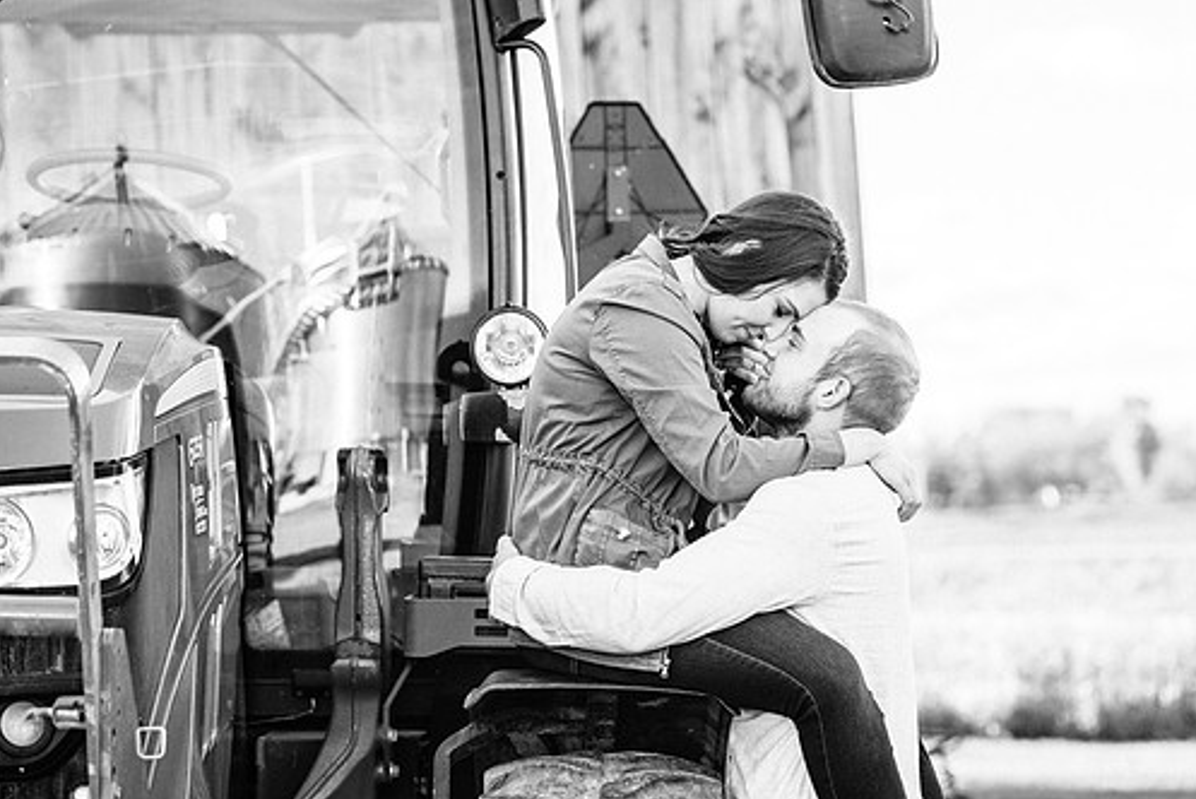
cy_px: 348
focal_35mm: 103
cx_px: 691
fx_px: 3424
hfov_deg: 19.8
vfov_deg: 13.3
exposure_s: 1/640
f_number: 3.2
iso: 200
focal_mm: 85
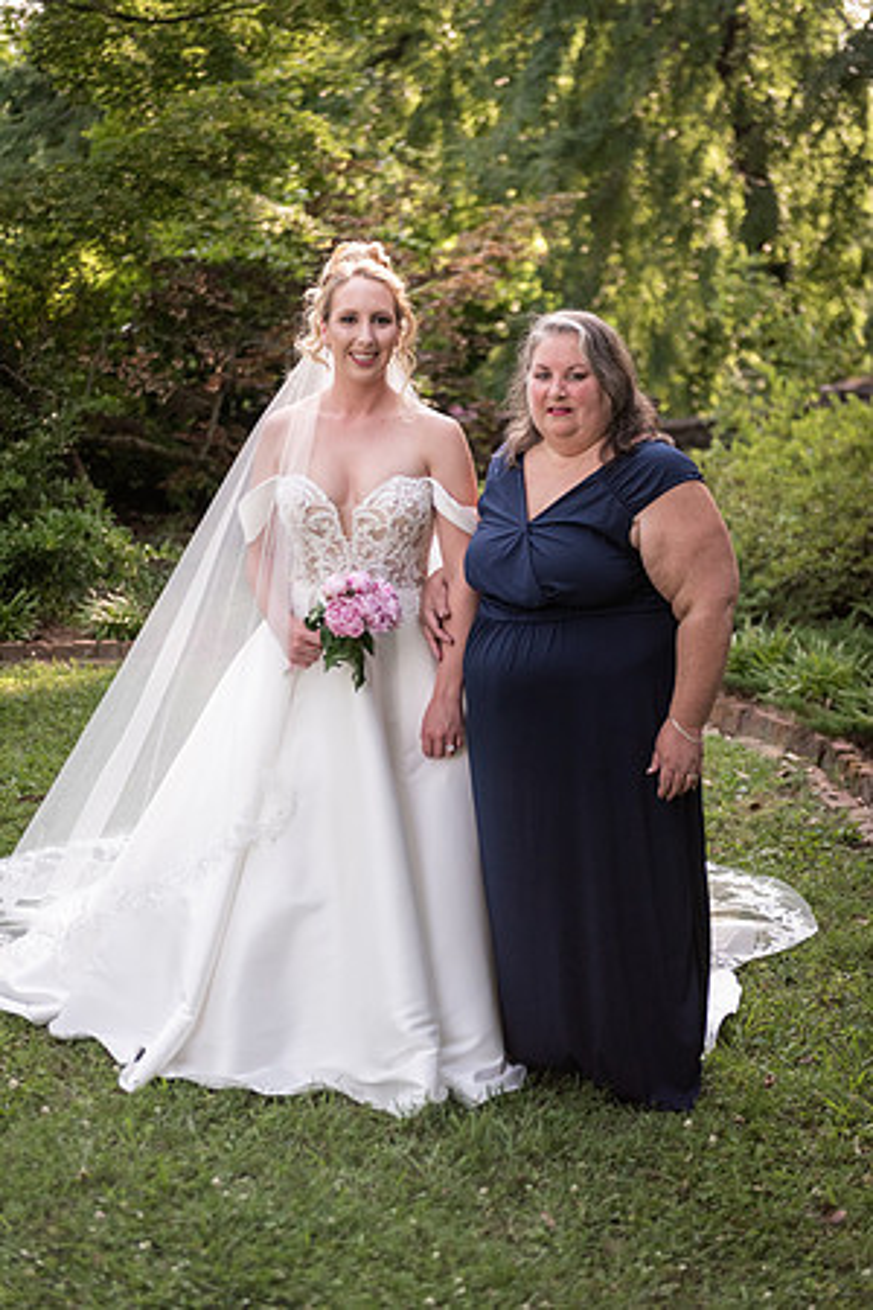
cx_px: 436
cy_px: 655
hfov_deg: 23.4
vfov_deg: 34.5
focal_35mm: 58
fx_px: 2110
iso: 2000
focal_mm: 58
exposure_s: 1/4000
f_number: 2.8
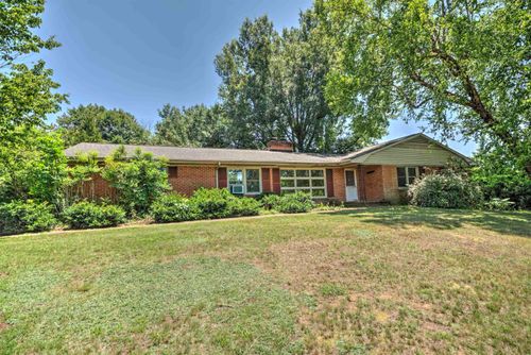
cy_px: 178
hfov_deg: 90.0
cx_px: 266
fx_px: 266
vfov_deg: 67.5
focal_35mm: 18
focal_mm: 18
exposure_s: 1/320
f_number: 9
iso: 200
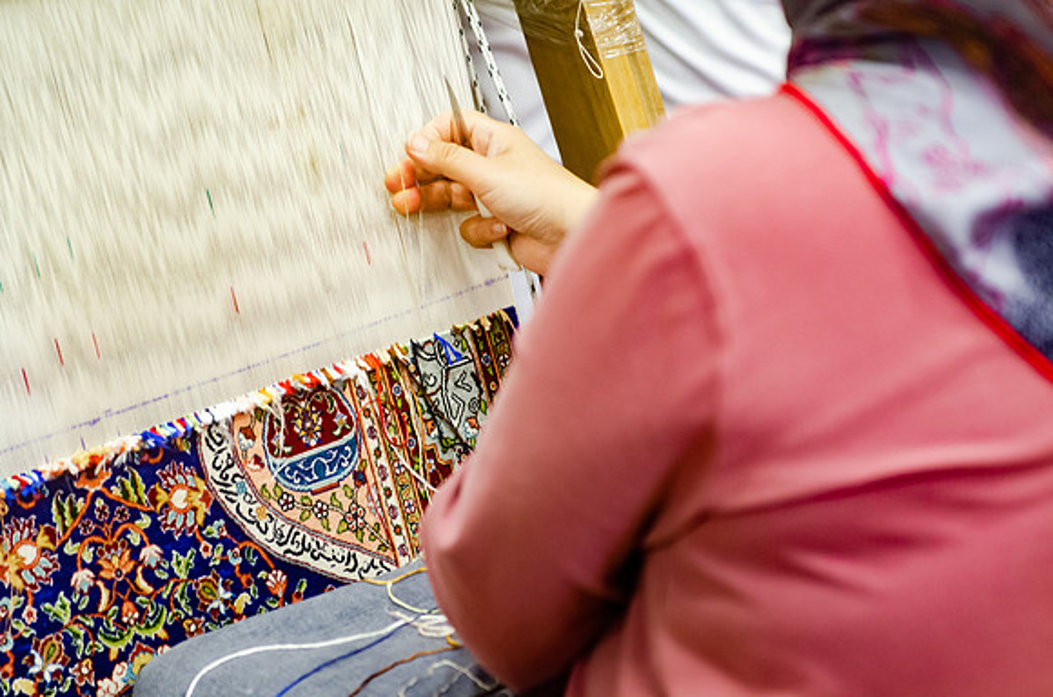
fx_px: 3283
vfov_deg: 12.1
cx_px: 526
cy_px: 348
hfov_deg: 18.2
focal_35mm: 112
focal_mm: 75
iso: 1250
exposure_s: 1/80
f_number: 2.8
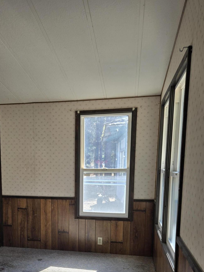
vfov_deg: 50.7
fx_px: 275
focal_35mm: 35
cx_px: 68
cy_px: 199
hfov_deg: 40.2
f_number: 1.8
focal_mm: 5.4
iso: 25
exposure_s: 1/231
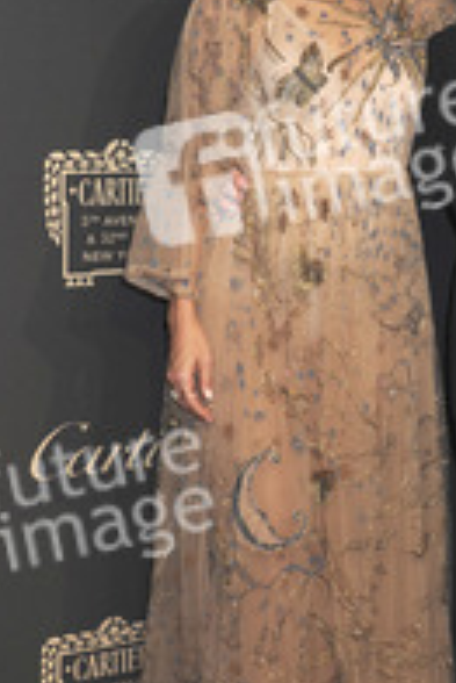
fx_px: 1859
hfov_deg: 13.8
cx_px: 416
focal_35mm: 98
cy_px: 338
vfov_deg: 20.8
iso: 500
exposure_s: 1/250
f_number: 7.1
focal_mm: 48
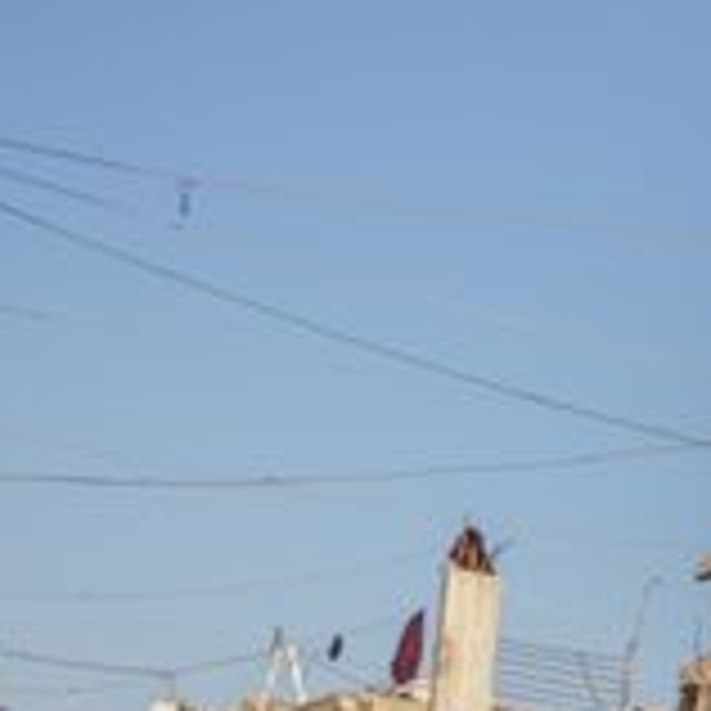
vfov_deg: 12.1
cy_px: 375
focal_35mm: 144
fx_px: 3346
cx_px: 1465
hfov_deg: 10.9
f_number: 6.3
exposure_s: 1/640
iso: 320
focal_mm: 30.4
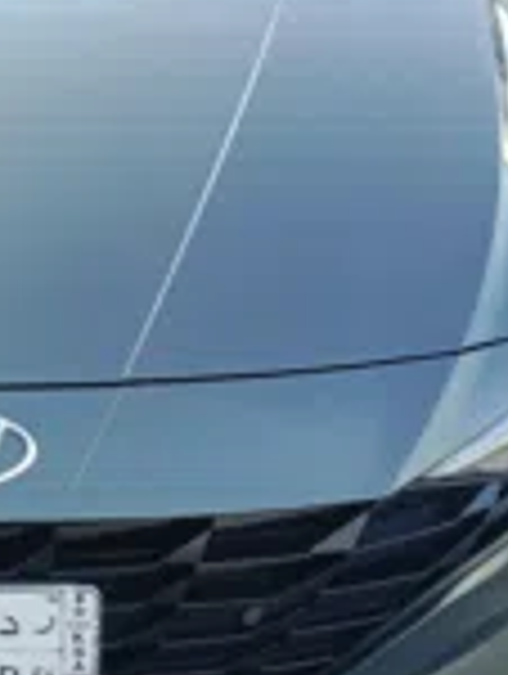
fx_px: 1405
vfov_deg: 26.7
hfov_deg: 19.6
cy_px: 490
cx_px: -54
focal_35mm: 72
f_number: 2.2
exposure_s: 1/120
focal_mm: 3.65
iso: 158
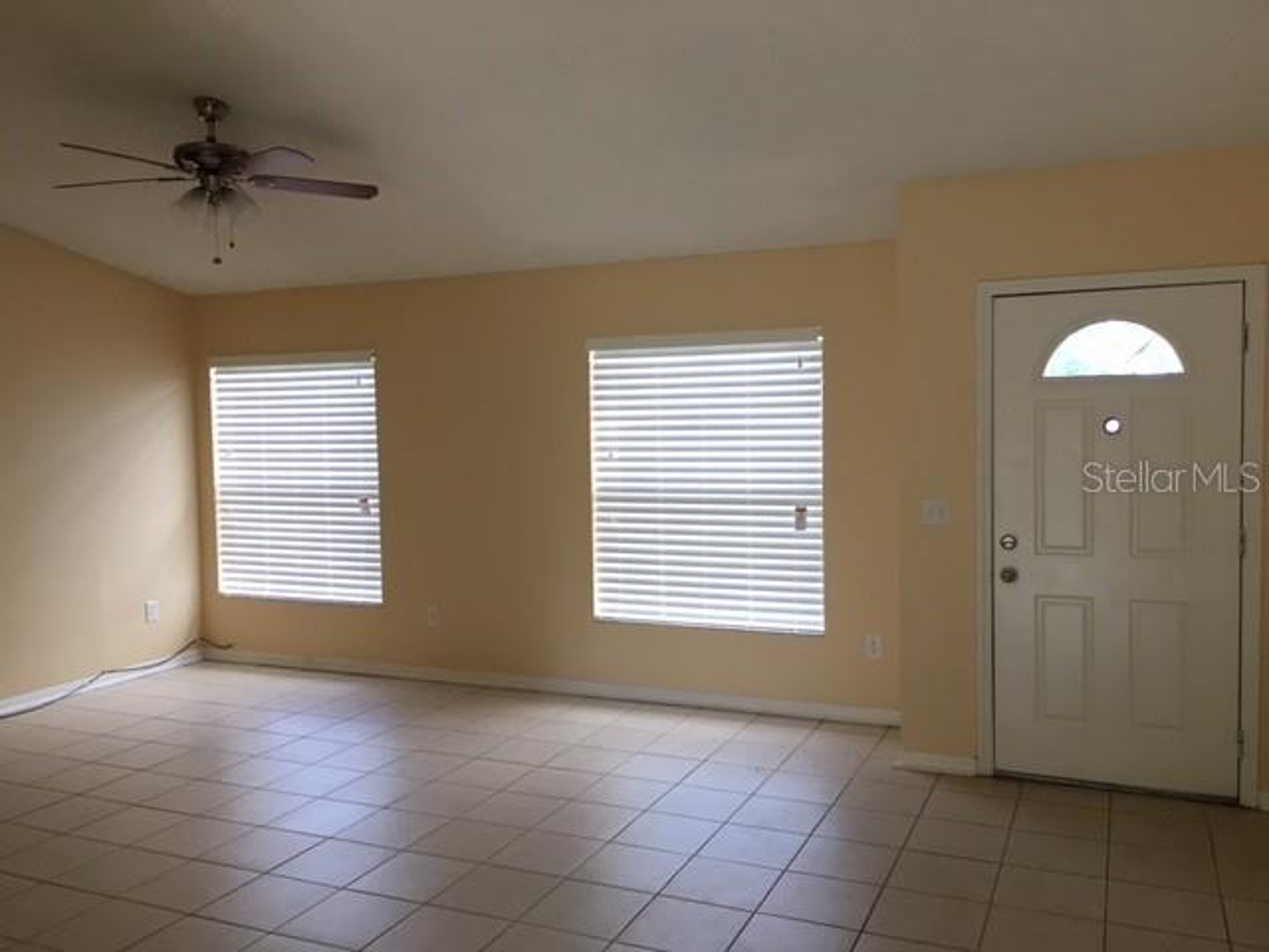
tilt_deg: -3.3
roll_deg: +1.1
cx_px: 634
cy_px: 476
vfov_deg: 48.2
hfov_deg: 61.7
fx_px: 1063
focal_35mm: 29
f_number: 2.2
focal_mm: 4.15
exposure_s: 1/30
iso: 80
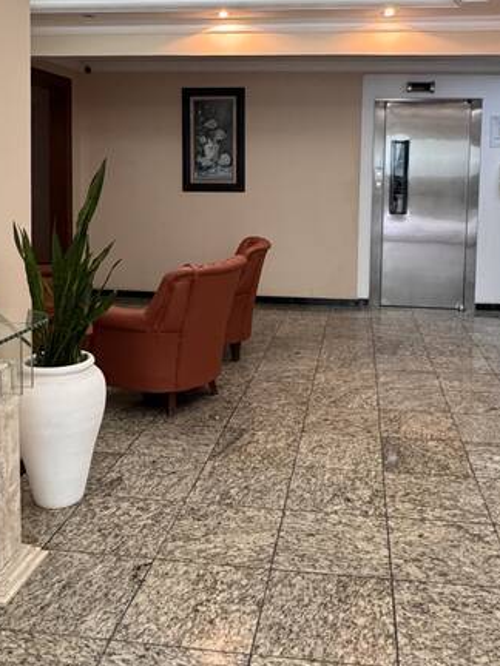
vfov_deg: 51.7
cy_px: 228
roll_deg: -0.5
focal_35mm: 35
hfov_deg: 40.6
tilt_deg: -5.2
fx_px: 674
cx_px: 284
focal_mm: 2.22
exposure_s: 1/60
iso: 500
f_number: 2.2
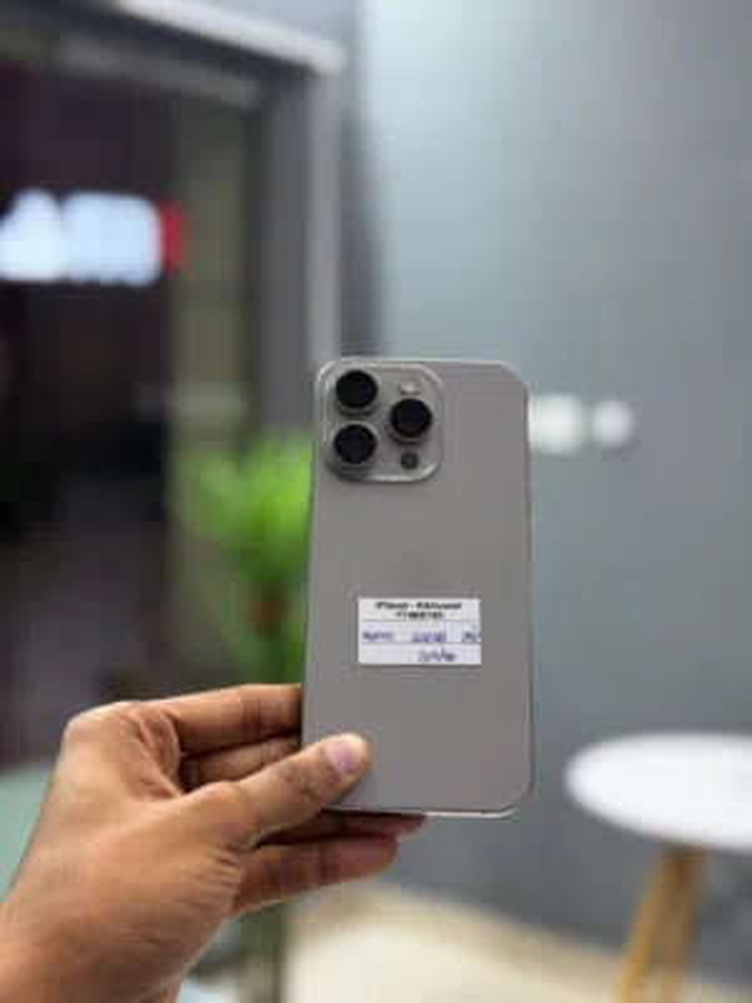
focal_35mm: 48
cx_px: 376
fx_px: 1390
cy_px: 502
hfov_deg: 30.3
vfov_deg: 39.7
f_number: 1.78
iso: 160
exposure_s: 1/100
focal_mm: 6.76
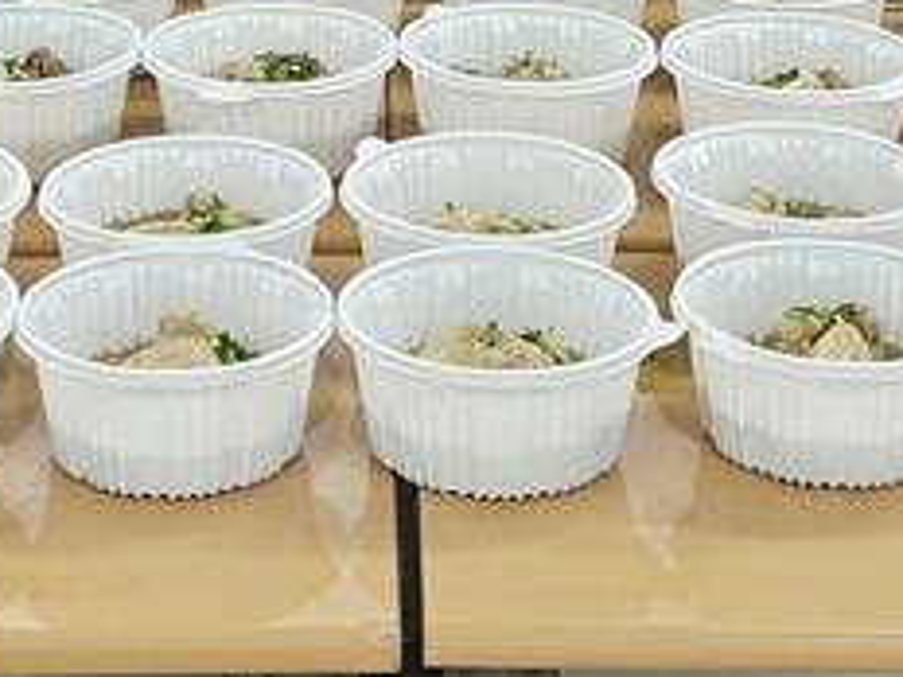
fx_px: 3104
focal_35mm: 119
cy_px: -412
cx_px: 284
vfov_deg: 11.8
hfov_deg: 16.5
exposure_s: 1/120
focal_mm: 5.4
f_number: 1.8
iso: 50
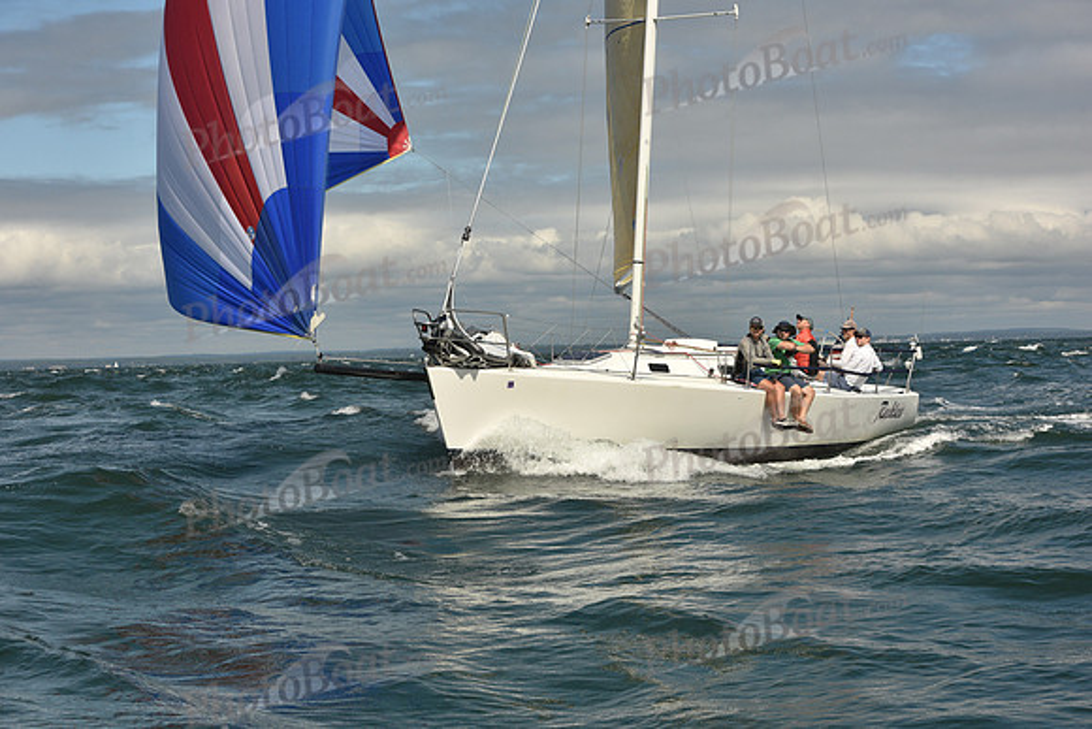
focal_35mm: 70
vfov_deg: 19.5
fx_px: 2124
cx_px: 546
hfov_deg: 28.8
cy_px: 364
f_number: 10
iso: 320
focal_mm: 70
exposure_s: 1/1600
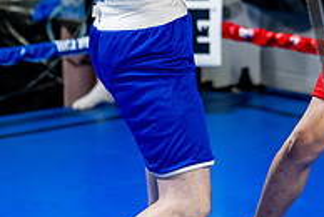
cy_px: -66
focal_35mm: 203
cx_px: 296
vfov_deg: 6.7
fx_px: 1830
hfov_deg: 10.1
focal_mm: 68
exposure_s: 1/1000
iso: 4000
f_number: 2
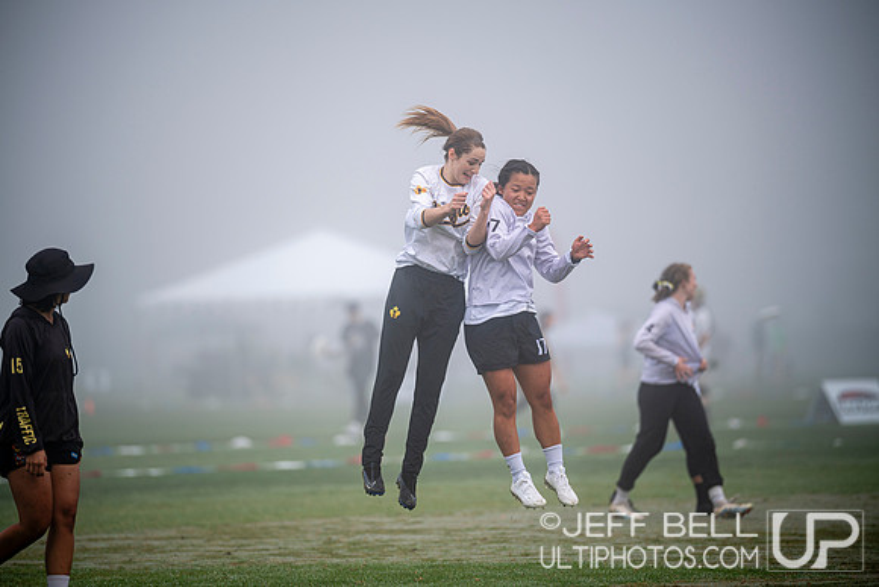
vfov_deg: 5.1
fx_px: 6594
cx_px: 440
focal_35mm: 270
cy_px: 294
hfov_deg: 7.6
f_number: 2.8
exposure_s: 1/800
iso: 100
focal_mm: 270
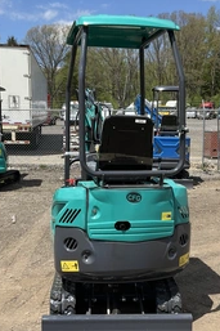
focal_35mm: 47
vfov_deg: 41.9
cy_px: 176
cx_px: 115
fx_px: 431
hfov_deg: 28.6
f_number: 1.8
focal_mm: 3
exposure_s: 1/1786
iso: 25
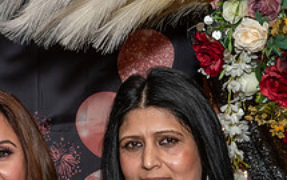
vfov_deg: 7.5
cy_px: 249
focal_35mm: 173
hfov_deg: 11.9
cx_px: -20
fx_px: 1355
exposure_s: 1/250
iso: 500
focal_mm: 38
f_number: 9
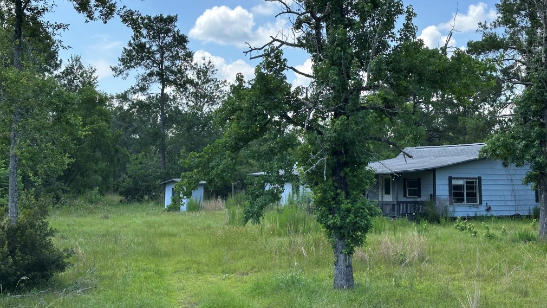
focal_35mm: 53
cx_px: 275
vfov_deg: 22.6
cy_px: 139
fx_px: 769
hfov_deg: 39.2
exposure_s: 1/1992
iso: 64
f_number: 1.78
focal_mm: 6.86
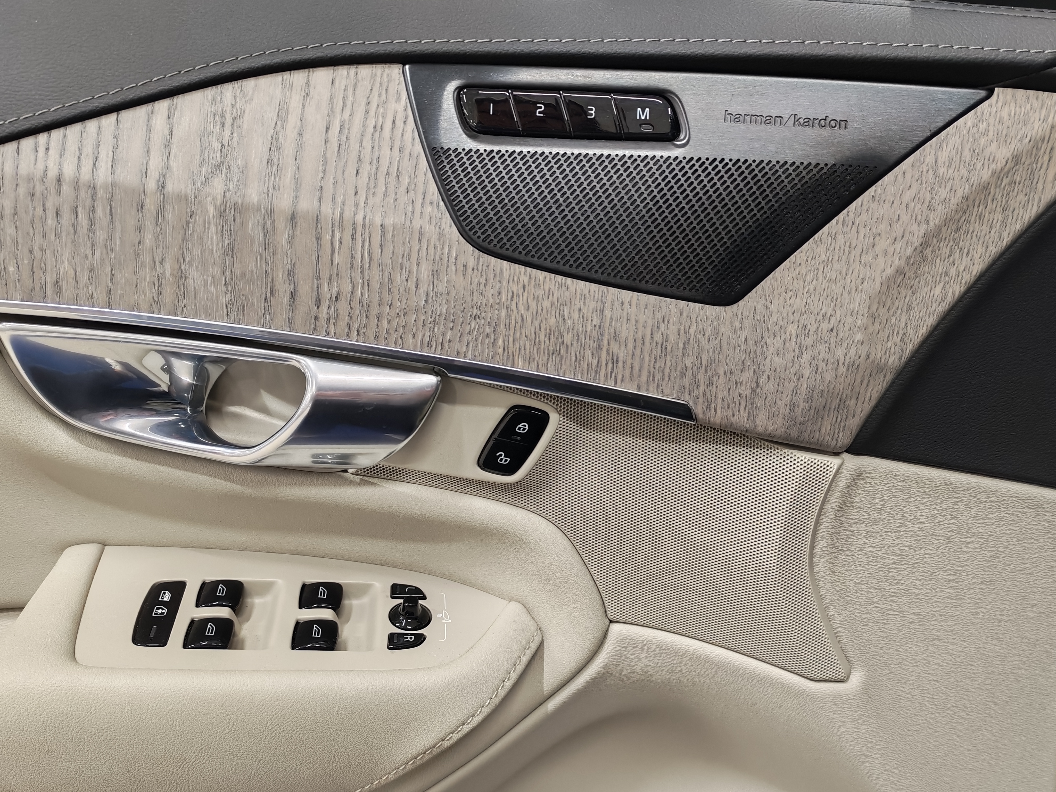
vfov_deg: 44.2
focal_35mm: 32
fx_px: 976
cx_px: 528
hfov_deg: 56.8
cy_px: 396
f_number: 1.9
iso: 1169
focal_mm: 6.12
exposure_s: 1/100
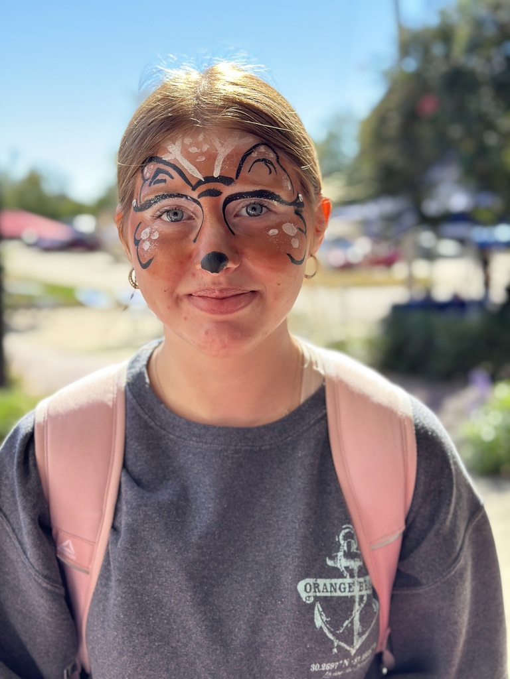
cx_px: 255
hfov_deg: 30.3
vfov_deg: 39.7
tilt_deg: -7.8
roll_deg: -0.2
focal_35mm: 48
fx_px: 943
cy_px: 340
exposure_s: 1/1517
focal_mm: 6.86
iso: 80
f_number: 1.78
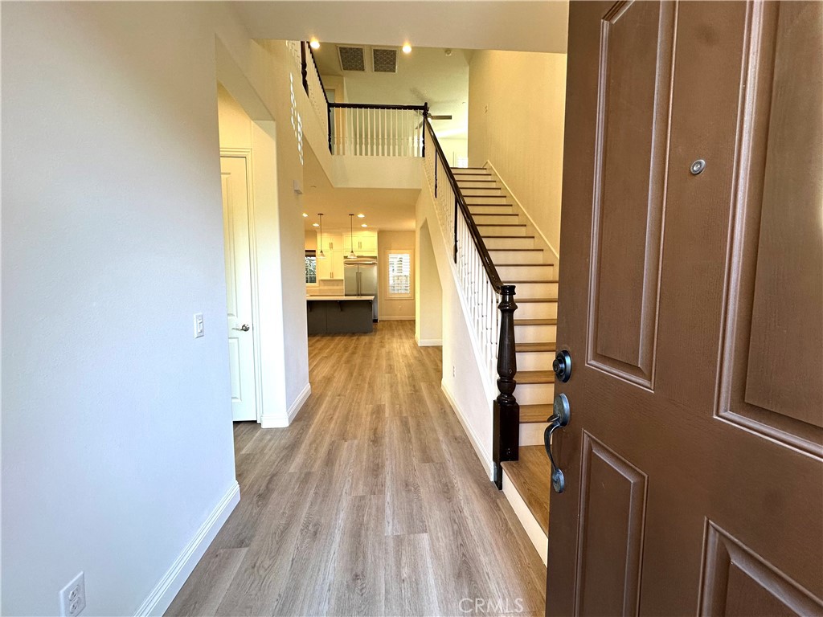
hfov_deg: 102.1
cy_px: 308
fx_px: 333
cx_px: 412
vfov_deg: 85.7
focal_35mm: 14
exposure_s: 1/120
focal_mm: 2.22
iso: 160
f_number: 2.2
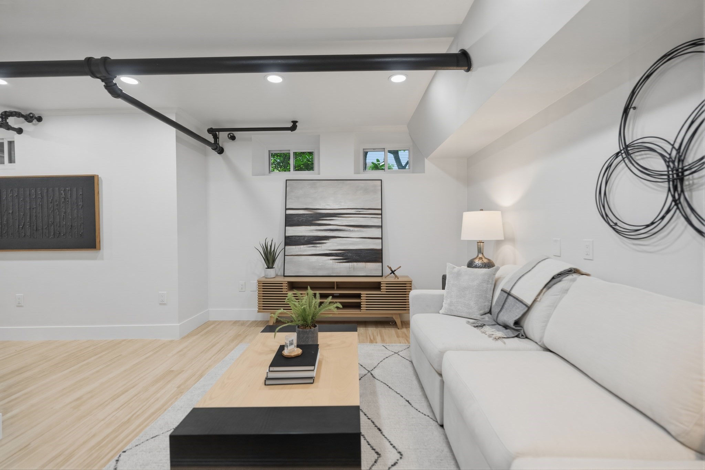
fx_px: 313
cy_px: 235
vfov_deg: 73.7
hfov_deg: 96.7
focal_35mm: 16
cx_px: 352
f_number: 2.8
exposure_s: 1/320
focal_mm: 16
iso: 160
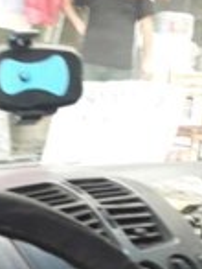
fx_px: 737
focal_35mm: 95
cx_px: -40
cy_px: 346
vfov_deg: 19.1
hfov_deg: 15.1
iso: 250
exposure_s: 1/17
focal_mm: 3.7
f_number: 1.9
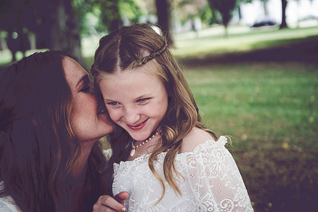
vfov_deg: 25.0
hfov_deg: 36.9
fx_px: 477
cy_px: 106
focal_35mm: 54
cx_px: 159
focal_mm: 54
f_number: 4
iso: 250
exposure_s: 1/160
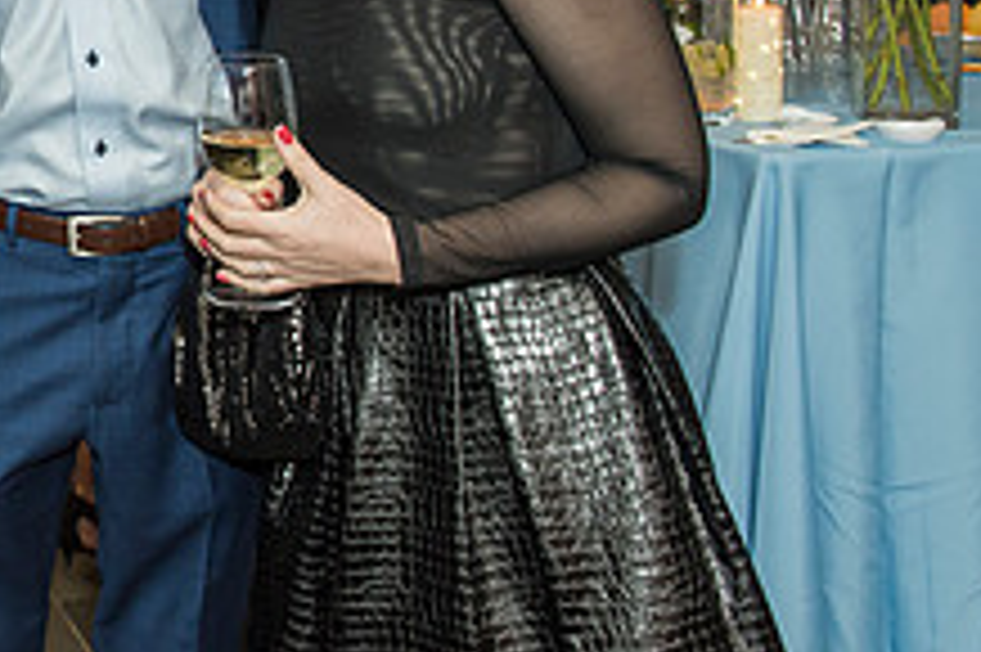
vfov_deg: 19.6
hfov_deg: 25.5
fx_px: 1824
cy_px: -29
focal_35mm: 67
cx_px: -323
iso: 1250
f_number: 4
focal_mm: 24
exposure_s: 1/100
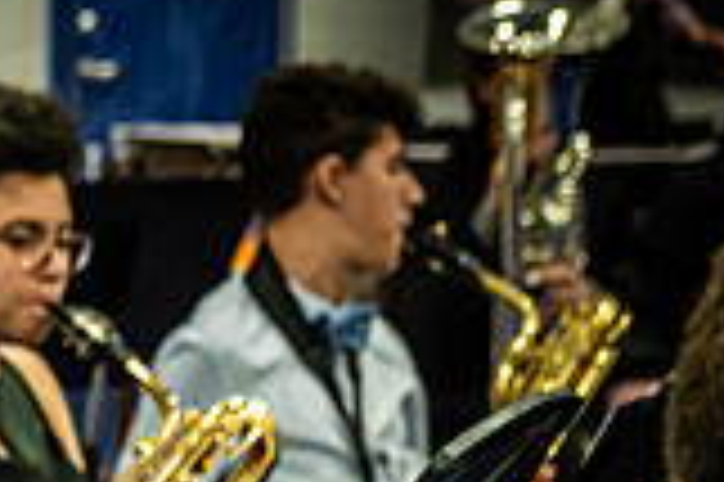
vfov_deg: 5.2
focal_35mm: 260
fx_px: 5223
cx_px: -436
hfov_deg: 7.7
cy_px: 802
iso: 3600
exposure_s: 1/200
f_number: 2.8
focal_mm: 48
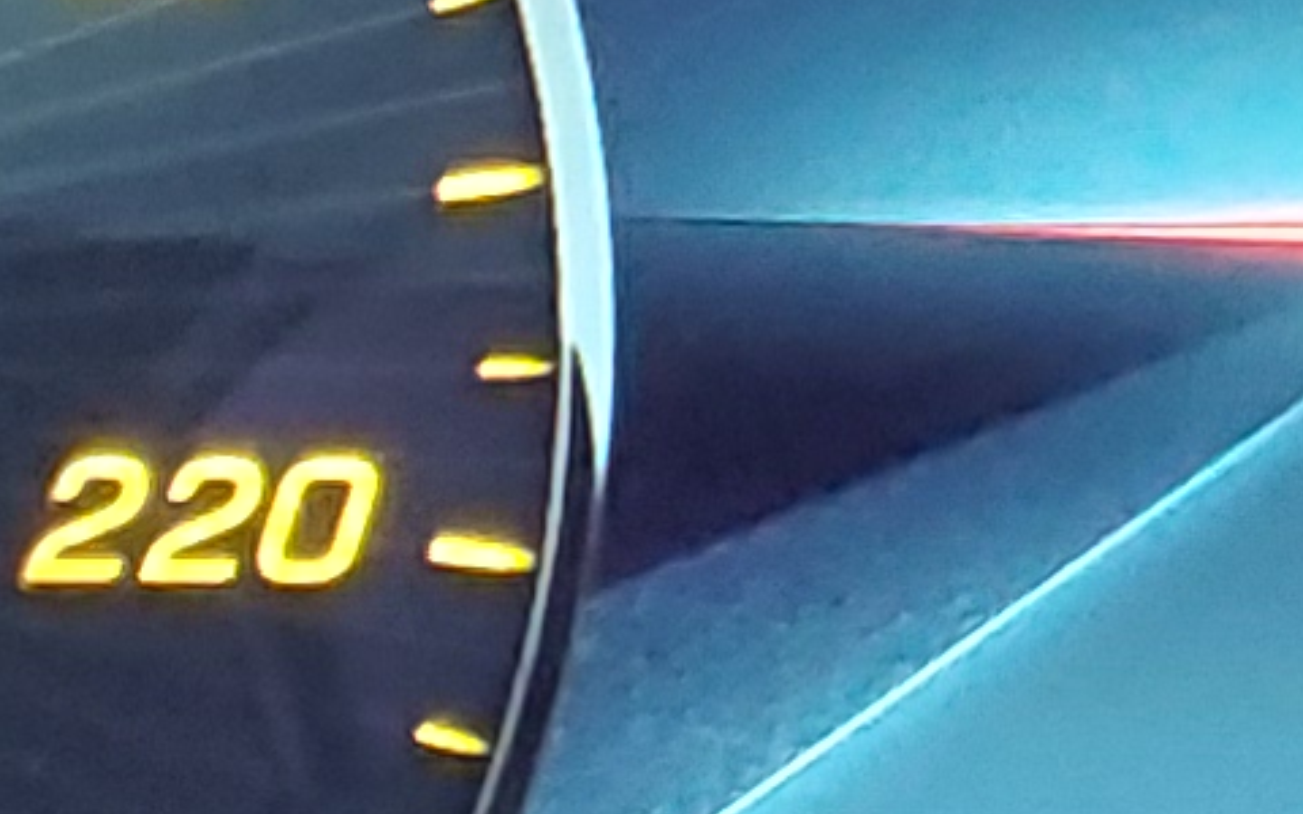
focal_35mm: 202
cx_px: 1536
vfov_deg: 6.4
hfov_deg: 10.2
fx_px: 7173
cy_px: -478
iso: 320
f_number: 1.9
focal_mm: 2.91
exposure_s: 1/60
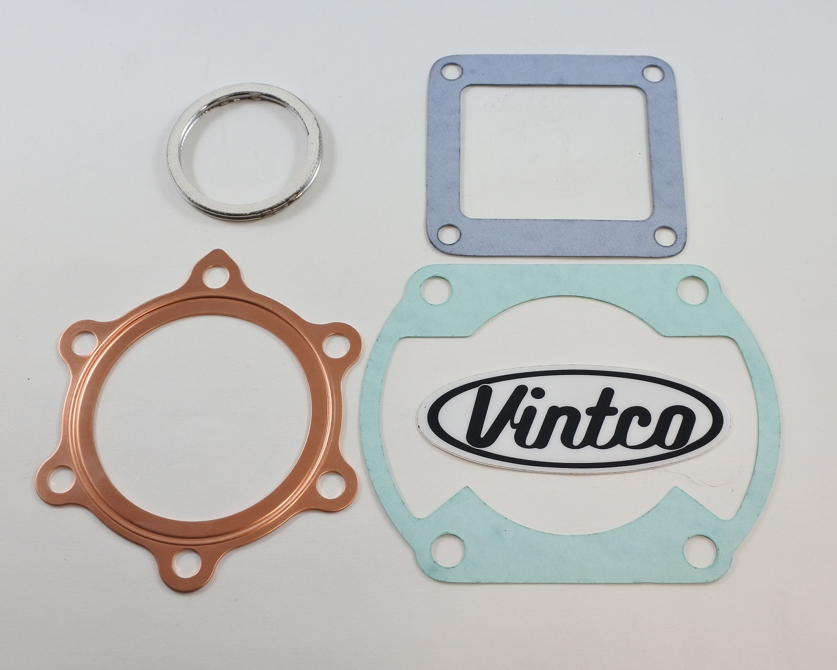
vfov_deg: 43.4
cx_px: 400
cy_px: 334
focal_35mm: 34
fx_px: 842
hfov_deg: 52.8
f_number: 3.8
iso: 400
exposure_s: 1/200
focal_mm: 11.4
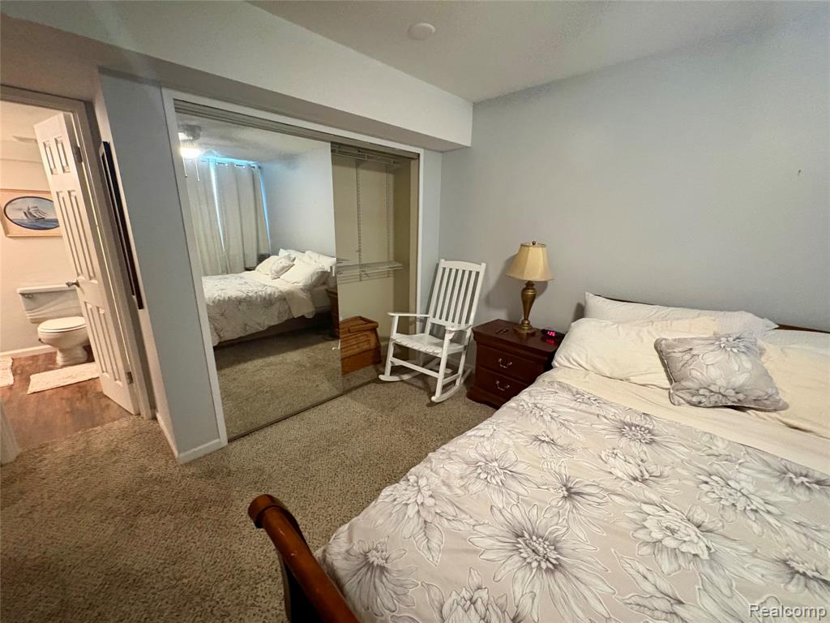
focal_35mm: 14
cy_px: 312
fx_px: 336
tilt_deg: -15.6
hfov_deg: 102.1
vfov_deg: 85.7
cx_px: 415
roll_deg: -1.6
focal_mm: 2.22
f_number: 2.2
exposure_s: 1/30
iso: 1000
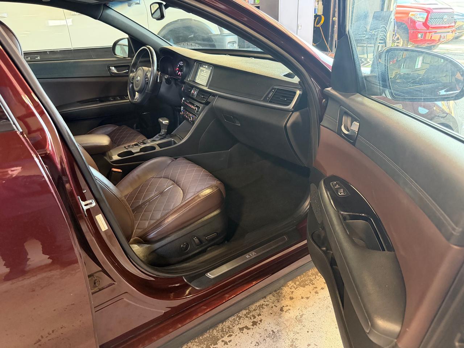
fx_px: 322
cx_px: 232
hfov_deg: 71.6
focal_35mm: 24
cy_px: 174
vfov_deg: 56.8
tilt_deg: -26.0
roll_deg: +5.3
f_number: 1.78
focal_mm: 6.76
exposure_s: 1/40
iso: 640
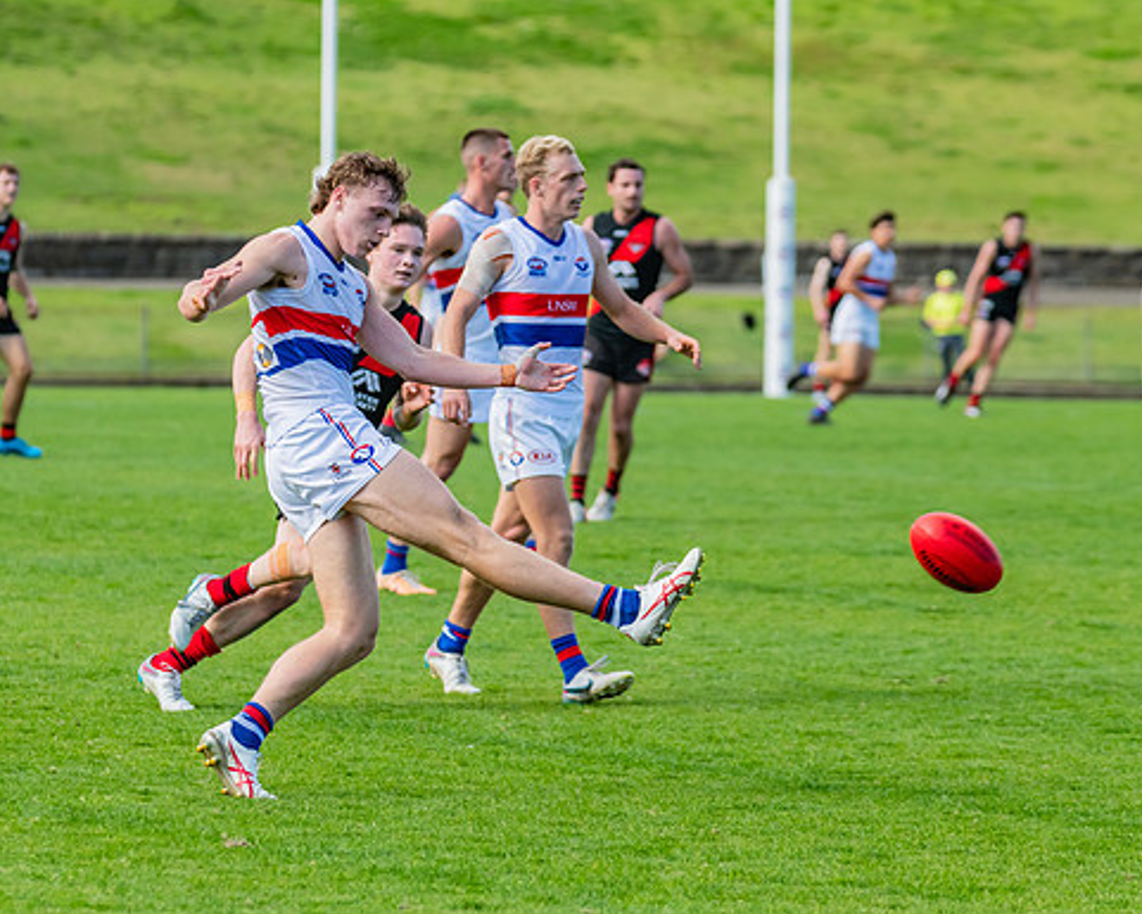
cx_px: 439
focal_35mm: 286
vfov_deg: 5.4
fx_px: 9668
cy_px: 449
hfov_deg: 6.8
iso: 800
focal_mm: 210
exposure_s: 1/1600
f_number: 6.3
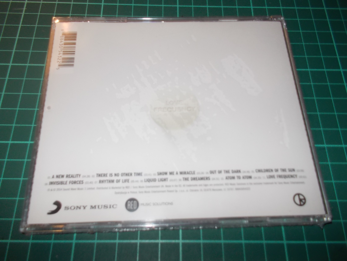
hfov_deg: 61.7
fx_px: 291
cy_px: 130
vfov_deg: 48.2
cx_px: 174
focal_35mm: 29
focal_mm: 4.1
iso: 200
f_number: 3.3
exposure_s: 1/30
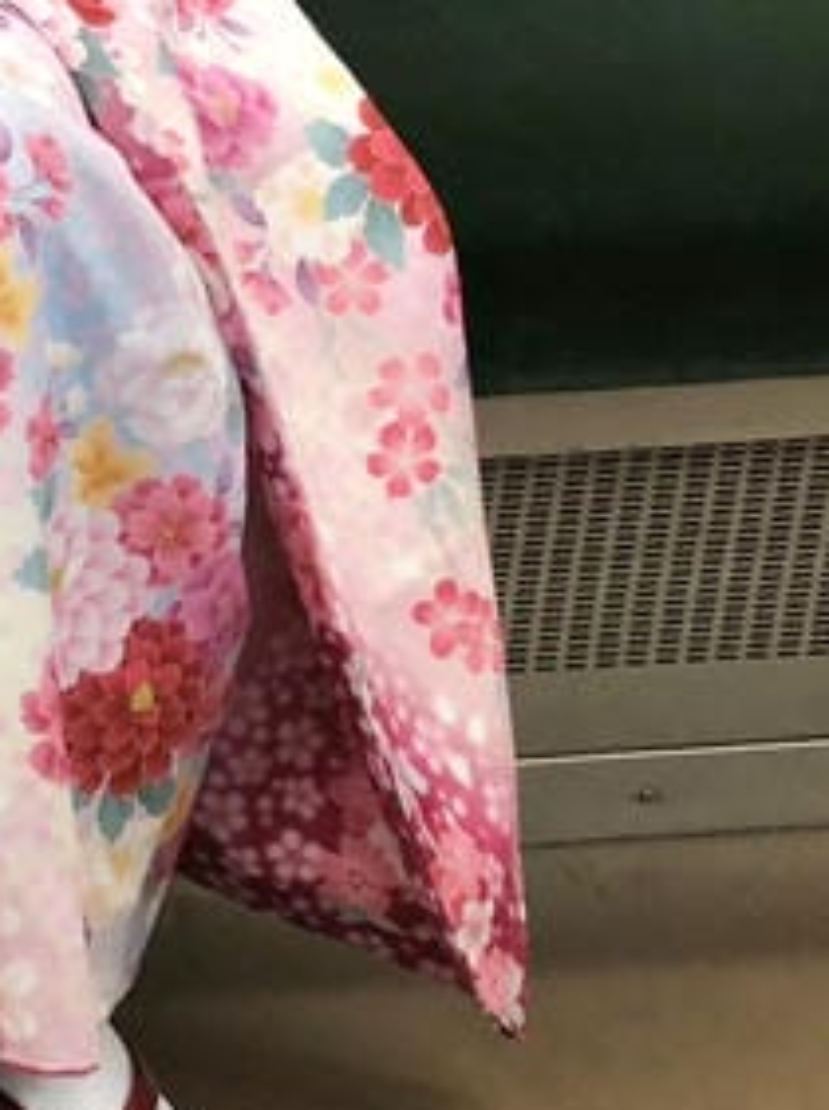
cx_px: -1244
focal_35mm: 124
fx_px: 3969
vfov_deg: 15.5
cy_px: -119
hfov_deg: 10.2
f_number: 1.8
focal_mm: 3.99
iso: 50
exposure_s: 1/15
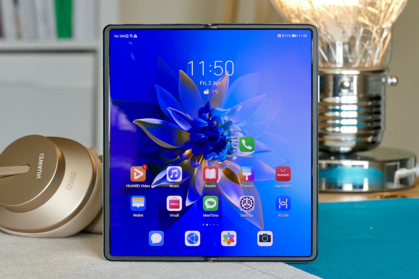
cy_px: 140
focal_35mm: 164
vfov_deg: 8.4
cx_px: 210
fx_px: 1908
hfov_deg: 12.5
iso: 640
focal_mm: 59.97
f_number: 6.3
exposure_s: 1/100
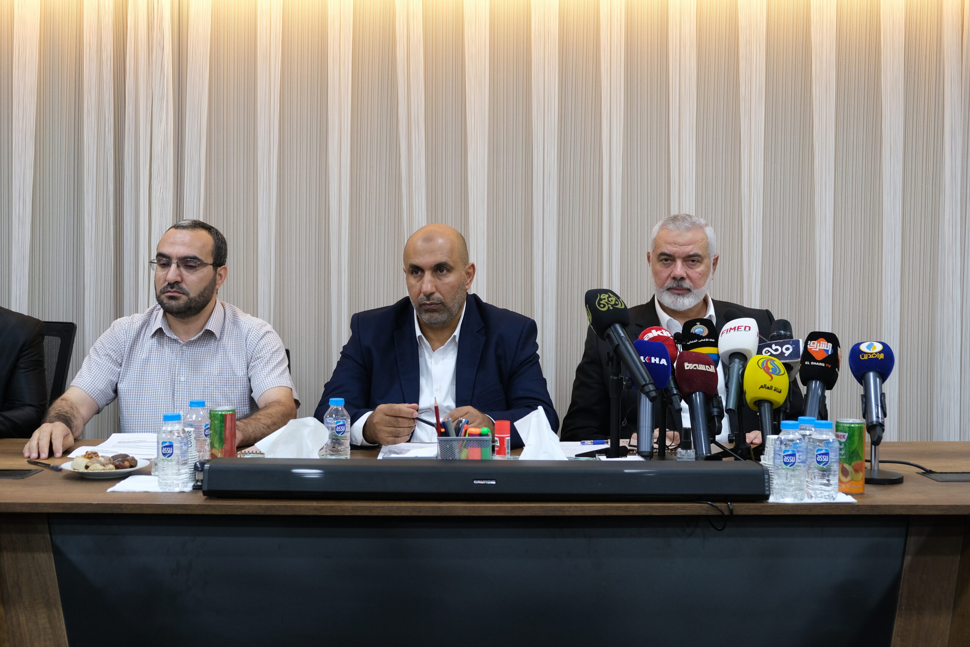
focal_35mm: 38
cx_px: 485
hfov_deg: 50.7
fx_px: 1024
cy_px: 324
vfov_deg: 35.1
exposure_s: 1/60
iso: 1000
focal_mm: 25.4
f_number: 3.2
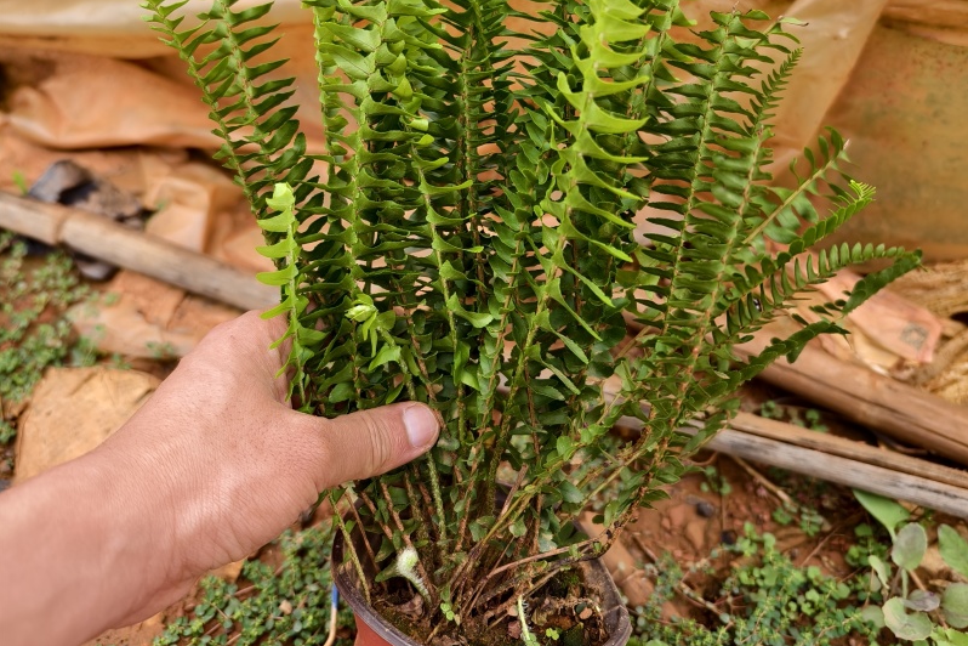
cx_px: 484
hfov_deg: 58.7
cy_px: 172
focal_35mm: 32
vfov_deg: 40.1
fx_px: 860
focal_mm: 8.67
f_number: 1.75
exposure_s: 1/471
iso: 50
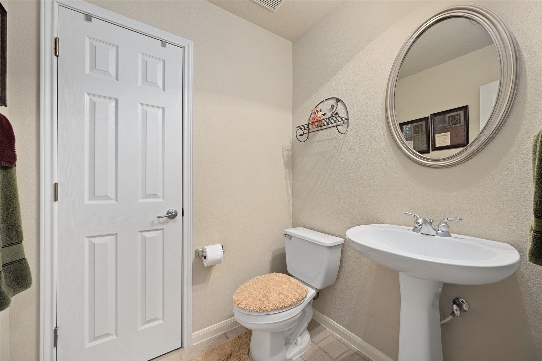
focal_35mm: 14
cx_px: 271
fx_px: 211
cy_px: 180
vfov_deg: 81.2
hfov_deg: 104.3
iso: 800
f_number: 8
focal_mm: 14
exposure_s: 1/2
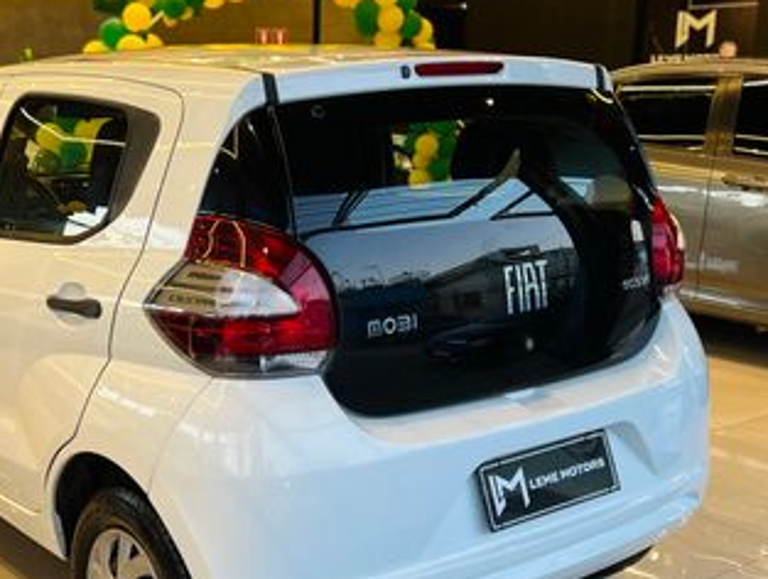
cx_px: 218
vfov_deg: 36.7
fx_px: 867
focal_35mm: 39
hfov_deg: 46.5
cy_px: 361
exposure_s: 1/60
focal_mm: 5.7
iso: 100
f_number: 1.5
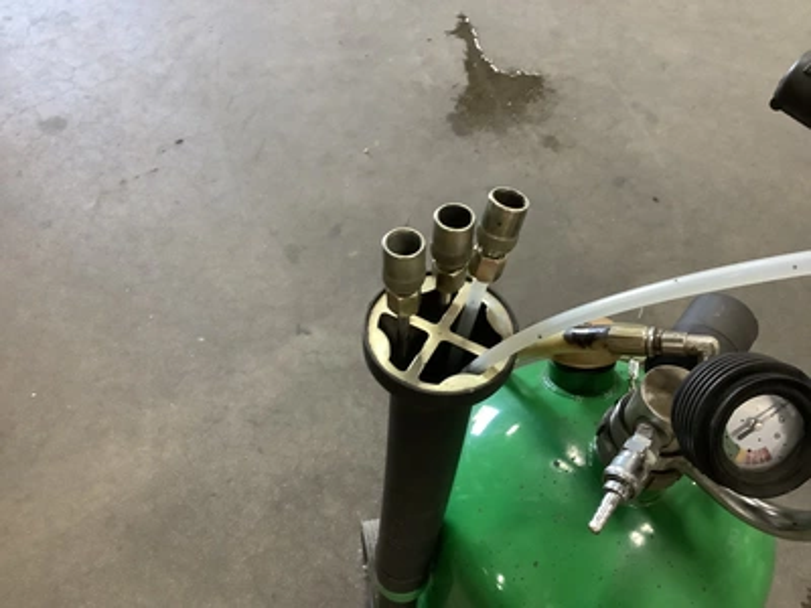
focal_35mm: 31
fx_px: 726
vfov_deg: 45.4
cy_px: 304
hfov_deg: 58.4
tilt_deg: -53.2
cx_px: 406
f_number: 2.4
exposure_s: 1/40
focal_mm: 3.3
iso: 400
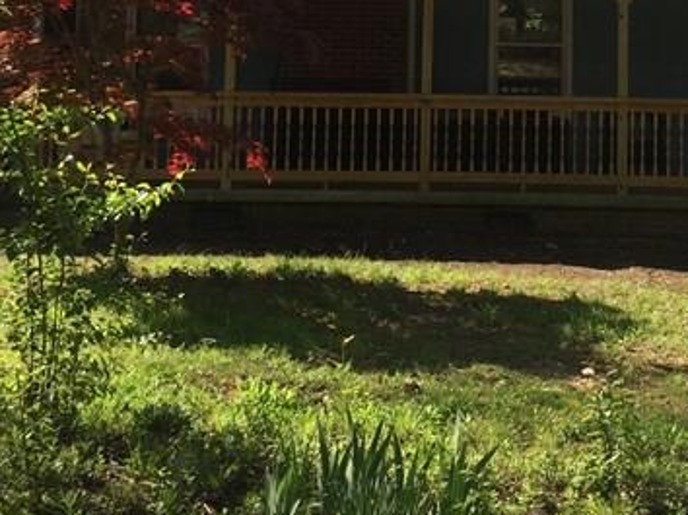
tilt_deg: +7.9
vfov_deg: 16.5
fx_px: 1668
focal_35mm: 84
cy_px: -171
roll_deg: -2.1
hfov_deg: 23.1
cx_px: 496
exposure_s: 1/1319
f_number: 2.2
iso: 32
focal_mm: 4.15
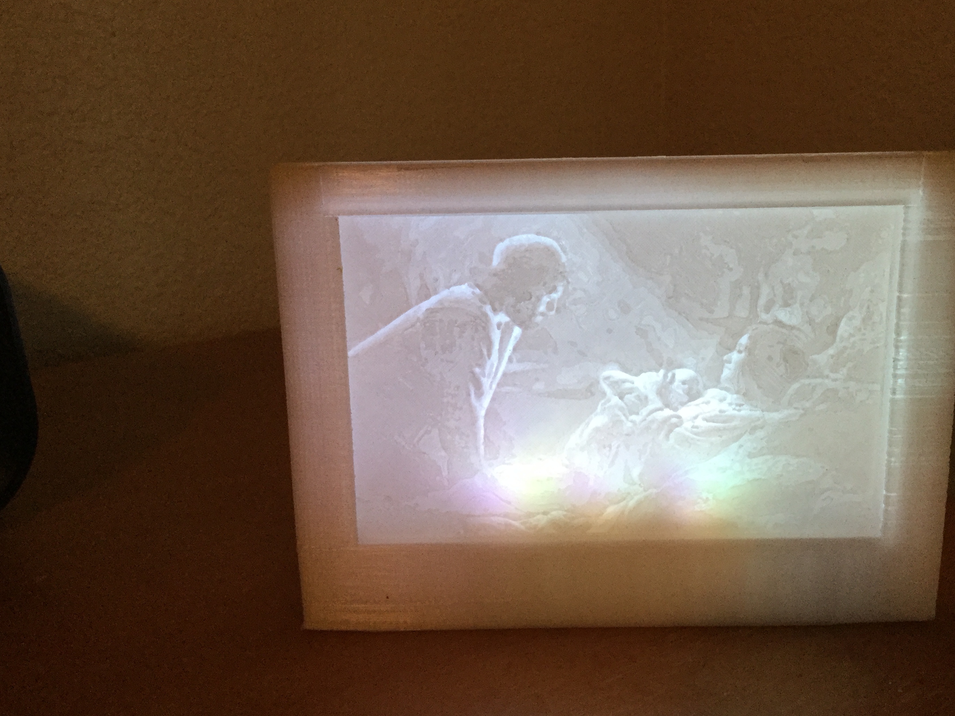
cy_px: 323
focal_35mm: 37
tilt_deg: -14.6
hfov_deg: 50.0
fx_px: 1021
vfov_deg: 38.6
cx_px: 541
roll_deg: -0.4
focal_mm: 3.3
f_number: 2.4
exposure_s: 1/30
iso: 100
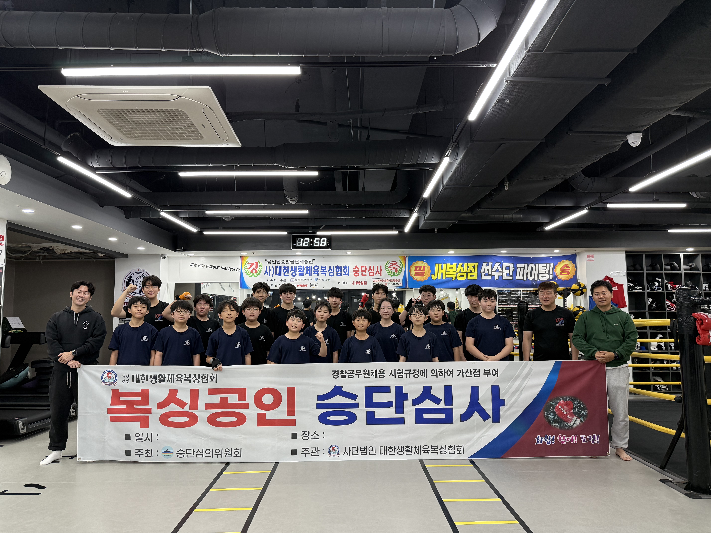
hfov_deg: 71.6
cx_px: 356
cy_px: 266
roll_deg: +0.3
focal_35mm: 24
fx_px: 493
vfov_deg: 56.8
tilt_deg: +5.7
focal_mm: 6.76
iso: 200
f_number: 1.78
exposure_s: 1/125
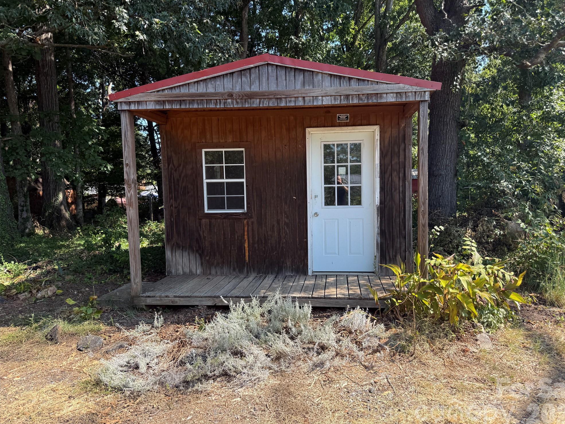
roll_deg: +3.6
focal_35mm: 25
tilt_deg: -3.7
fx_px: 408
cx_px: 294
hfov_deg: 69.4
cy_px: 214
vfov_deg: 54.9
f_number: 1.78
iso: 80
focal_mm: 6.76
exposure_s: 1/1156
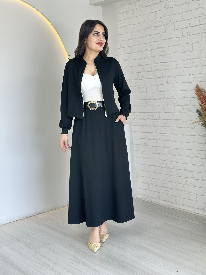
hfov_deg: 30.3
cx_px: 103
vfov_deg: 39.7
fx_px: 381
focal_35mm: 48
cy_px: 138
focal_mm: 6.86
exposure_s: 1/103
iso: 64
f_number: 1.78
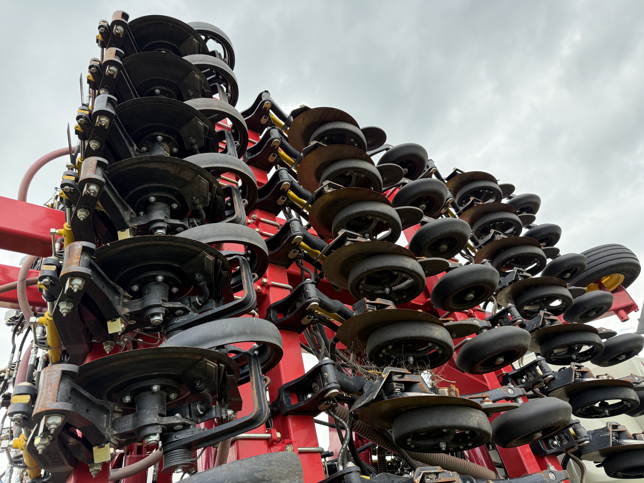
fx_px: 446
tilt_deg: +35.8
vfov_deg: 56.8
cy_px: 242
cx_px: 322
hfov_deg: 71.6
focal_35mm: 24
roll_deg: +9.4
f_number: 1.78
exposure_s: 1/607
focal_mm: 6.76
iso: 100
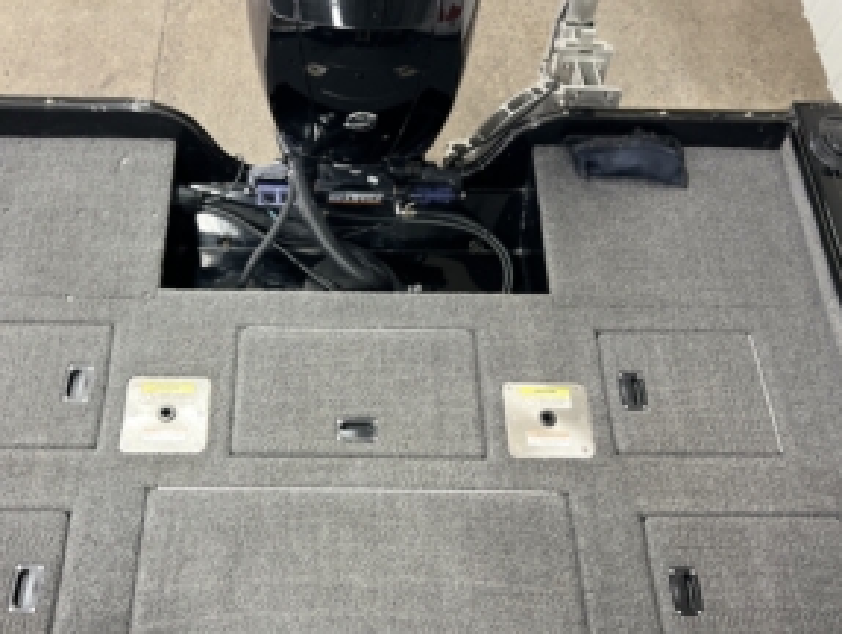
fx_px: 877
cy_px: 357
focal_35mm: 36
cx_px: 355
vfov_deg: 39.7
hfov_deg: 51.1
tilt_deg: -61.6
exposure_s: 1/60
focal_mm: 5.7
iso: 250
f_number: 1.5
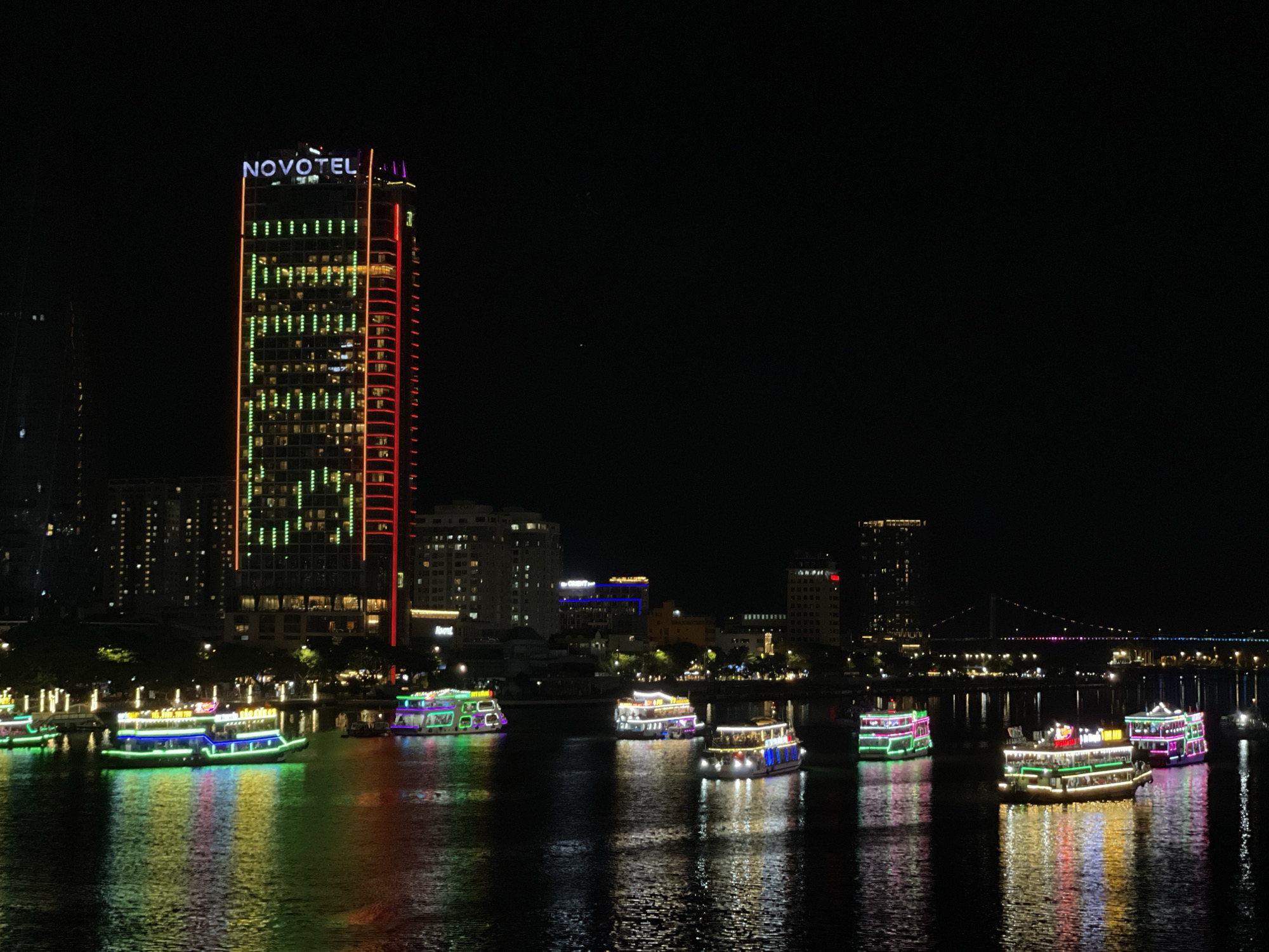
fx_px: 2346
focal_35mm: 64
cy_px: 476
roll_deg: -1.6
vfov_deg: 22.9
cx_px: 634
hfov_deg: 30.3
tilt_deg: +4.2
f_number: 2.2
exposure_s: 1/50
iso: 400
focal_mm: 7.5
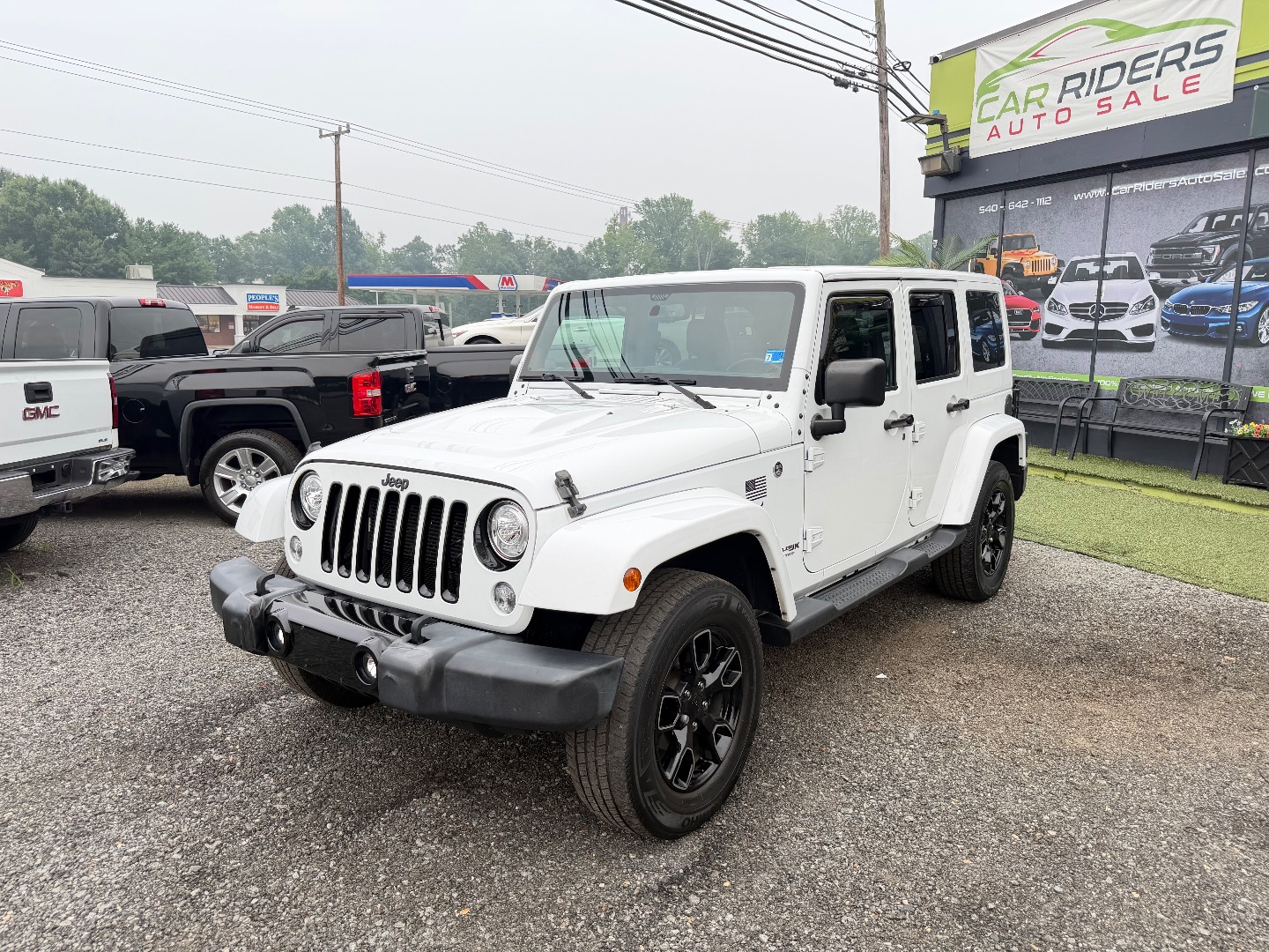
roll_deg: +0.1
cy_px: 476
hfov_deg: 71.6
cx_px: 634
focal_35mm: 24
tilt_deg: -10.2
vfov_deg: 56.8
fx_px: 880
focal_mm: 6.76
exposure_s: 1/358
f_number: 1.78
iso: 80
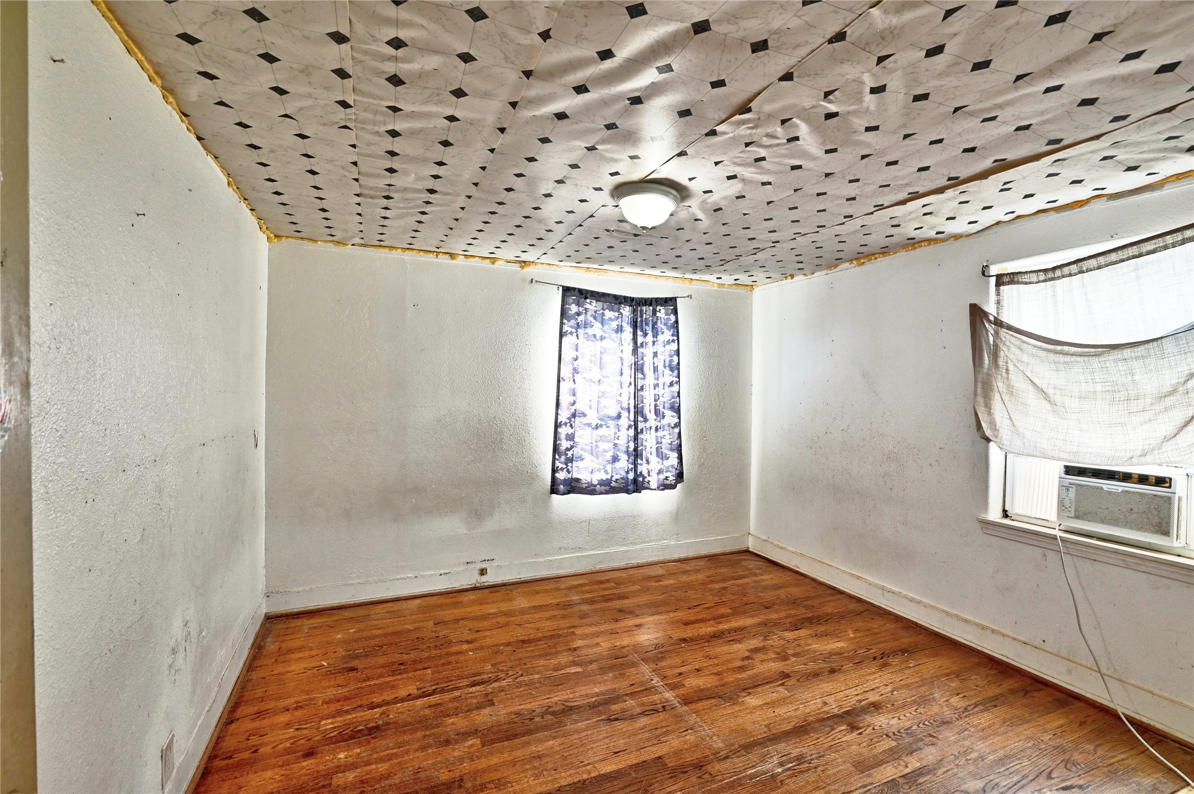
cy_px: 397
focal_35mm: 16
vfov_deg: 73.7
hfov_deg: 96.8
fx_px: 530
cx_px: 597
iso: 400
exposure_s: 1/8
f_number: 8
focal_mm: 16
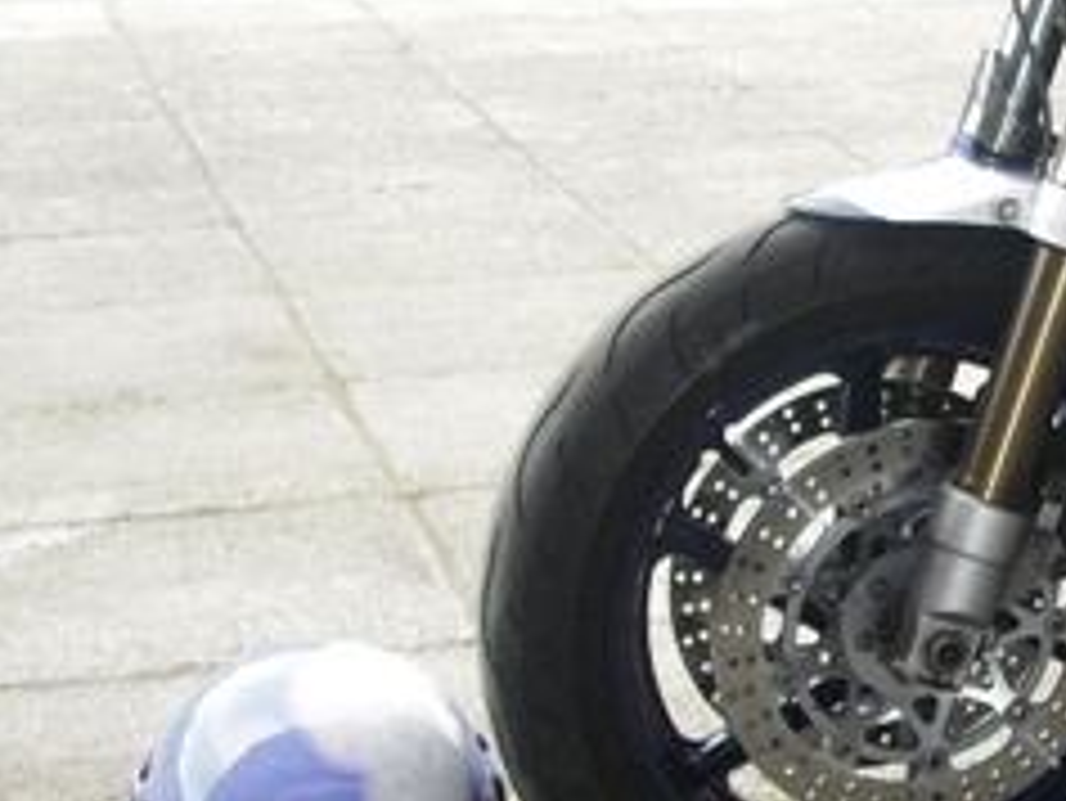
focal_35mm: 113
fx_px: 3482
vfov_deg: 13.1
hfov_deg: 16.4
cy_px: 194
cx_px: 1390
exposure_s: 1/500
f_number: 2.8
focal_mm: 6.2
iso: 200
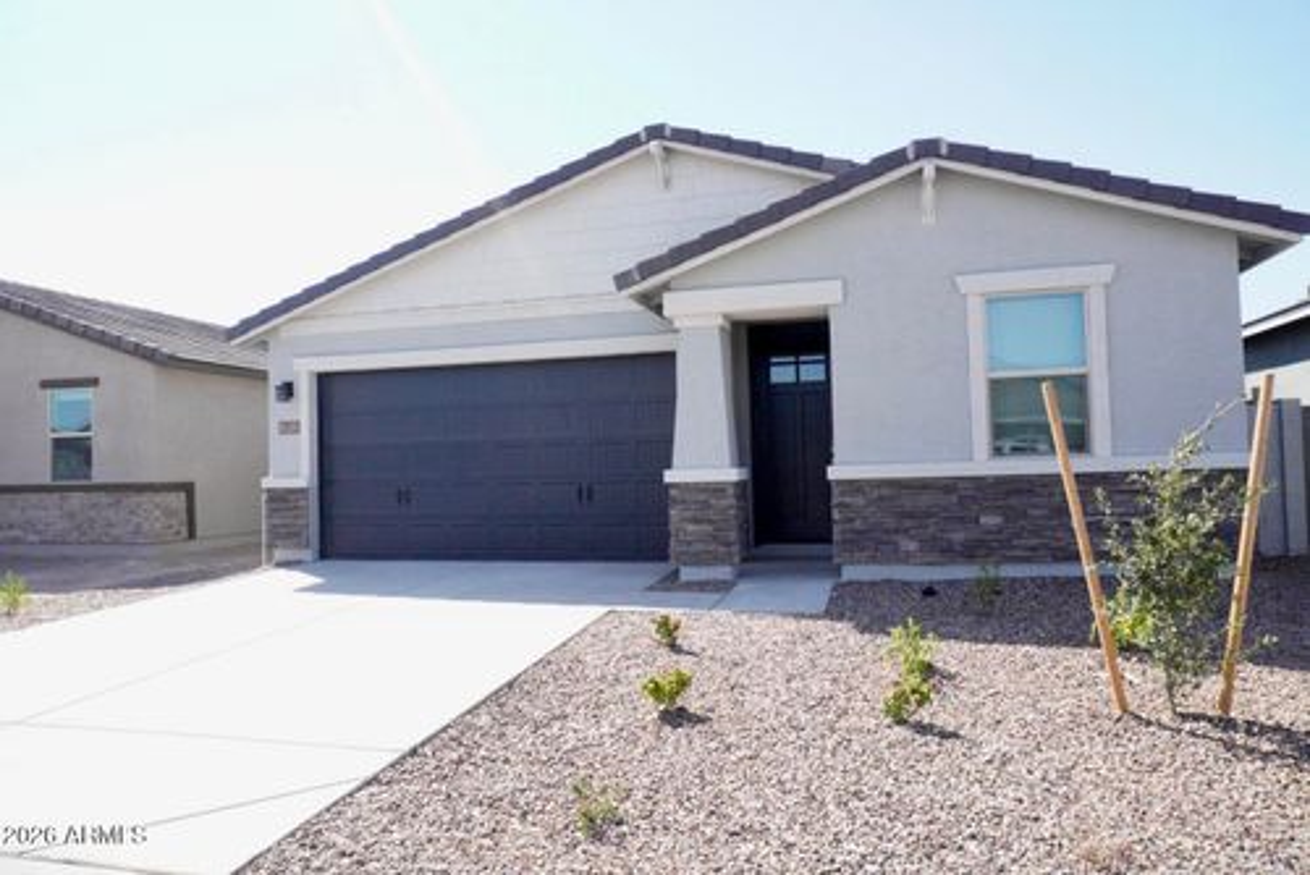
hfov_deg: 73.7
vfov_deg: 53.2
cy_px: 438
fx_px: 874
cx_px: 655
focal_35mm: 24
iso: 3200
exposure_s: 1/4000
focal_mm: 16
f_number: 7.1
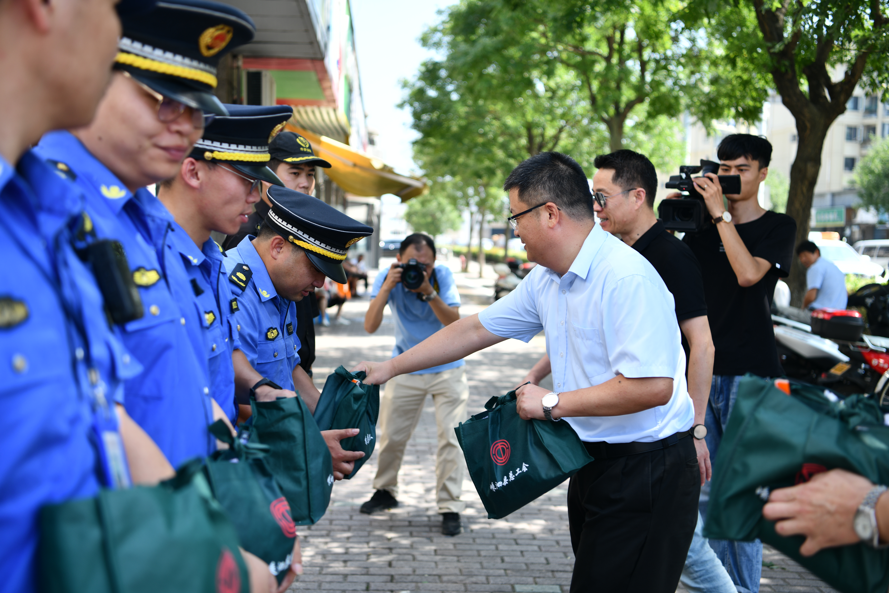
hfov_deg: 42.7
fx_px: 1136
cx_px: 444
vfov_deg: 29.2
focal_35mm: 46
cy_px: 296
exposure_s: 1/250
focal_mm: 46
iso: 64
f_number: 3.2
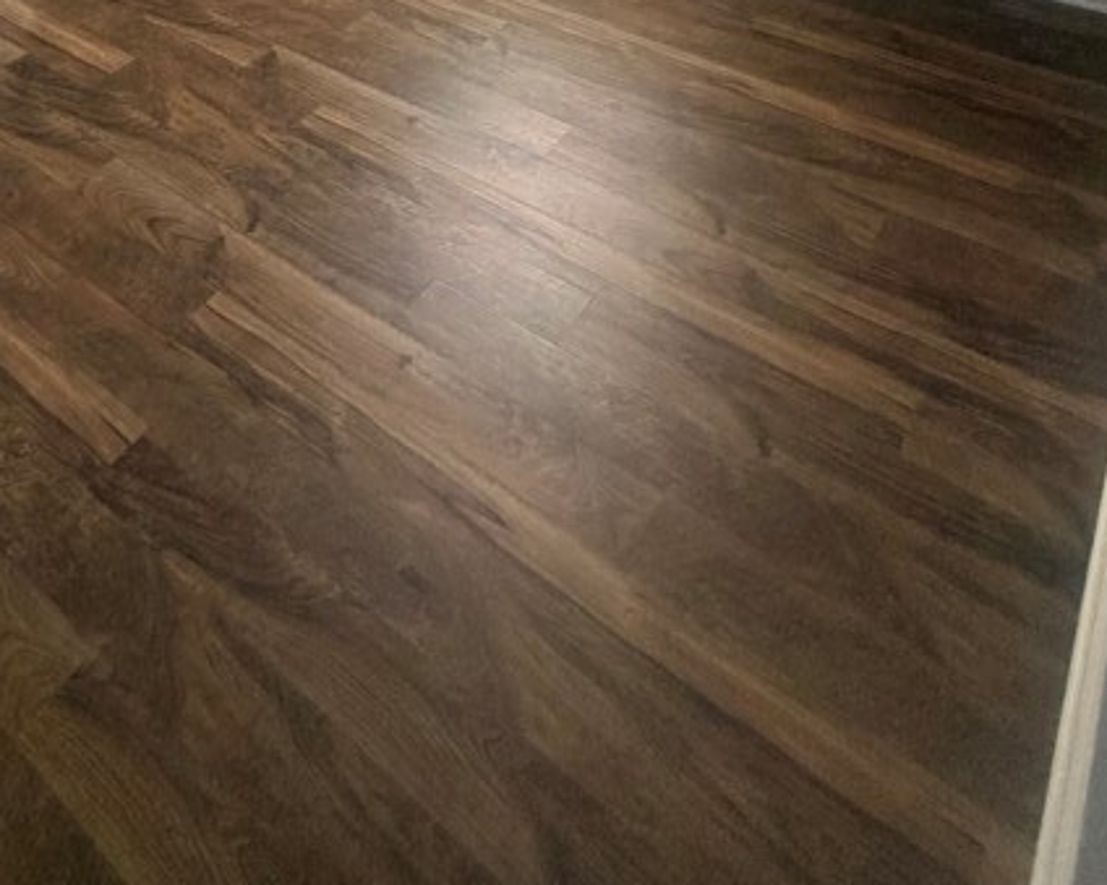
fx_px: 1081
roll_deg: +3.8
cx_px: 206
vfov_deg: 36.1
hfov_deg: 50.6
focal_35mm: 33
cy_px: -138
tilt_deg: -23.4
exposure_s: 1/63
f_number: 2.2
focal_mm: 2.22
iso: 320
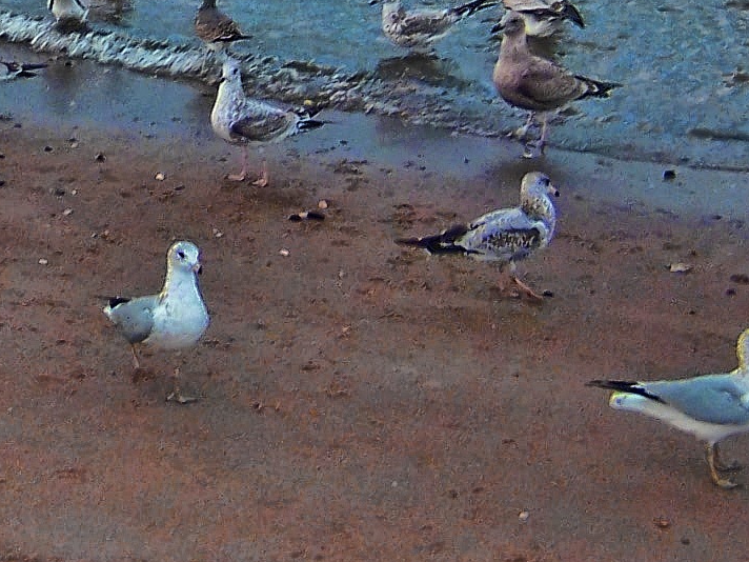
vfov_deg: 11.2
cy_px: 16
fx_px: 2834
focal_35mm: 131
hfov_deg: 14.7
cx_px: -70
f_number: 2.8
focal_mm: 5.85
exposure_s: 1/160
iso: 64
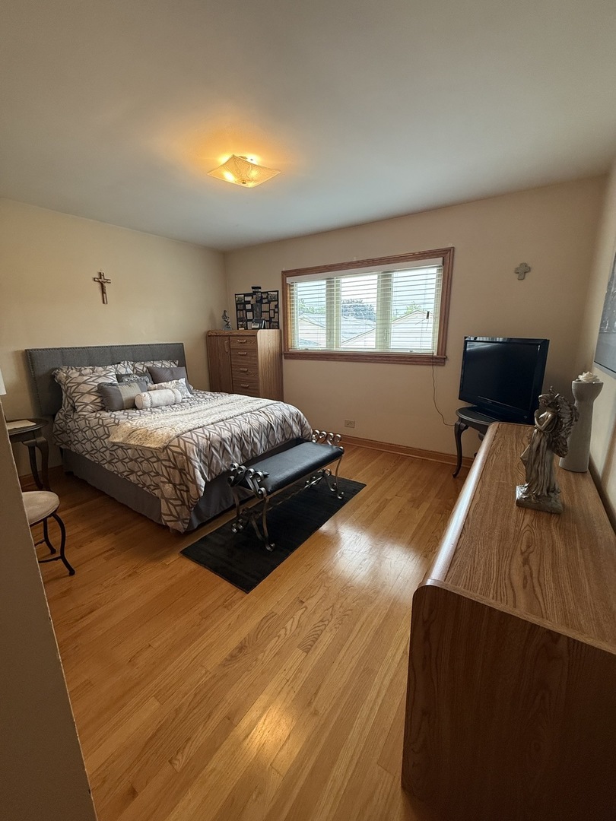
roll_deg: +1.0
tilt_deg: -11.9
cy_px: 410
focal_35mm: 14
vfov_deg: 102.1
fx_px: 332
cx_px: 308
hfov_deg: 85.7
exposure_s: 1/120
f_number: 2.2
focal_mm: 2.22
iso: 250
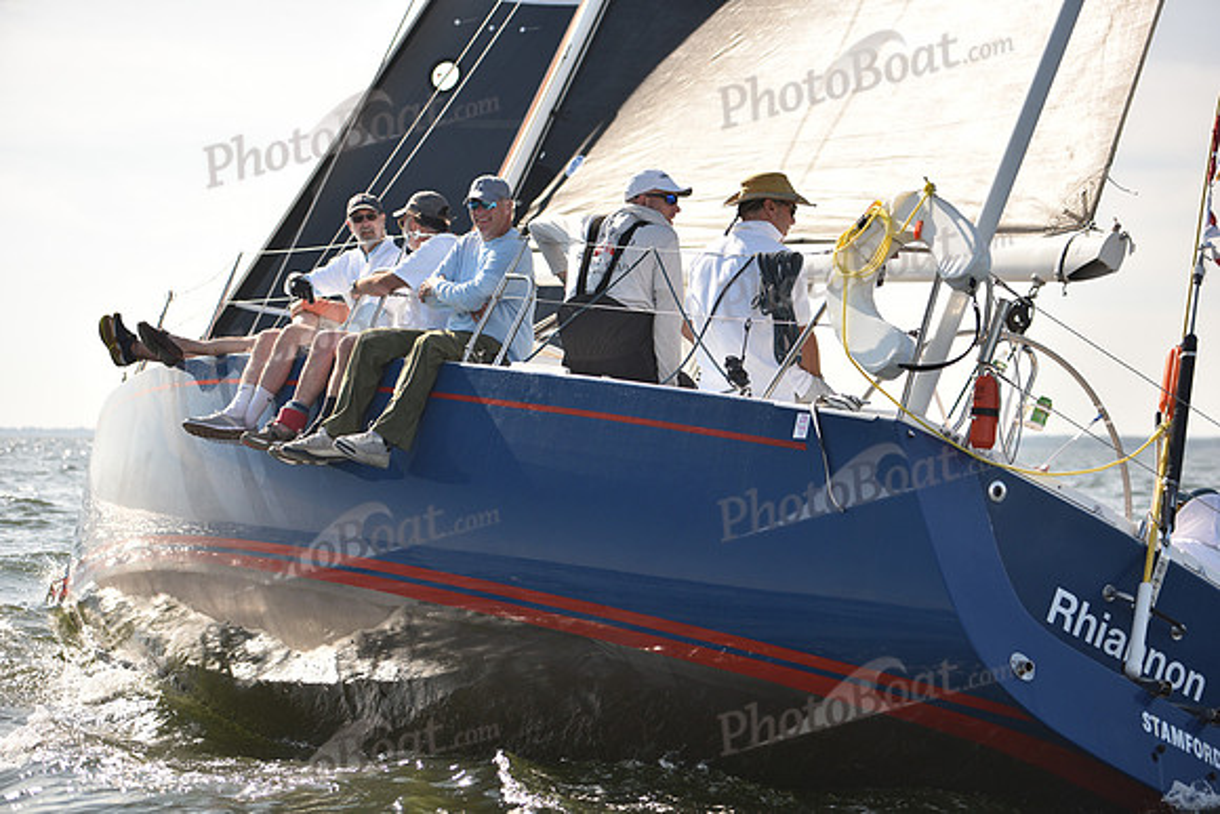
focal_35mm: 70
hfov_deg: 28.8
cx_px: 610
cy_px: 407
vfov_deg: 19.5
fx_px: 2373
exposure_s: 1/1000
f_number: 2.8
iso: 250
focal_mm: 70
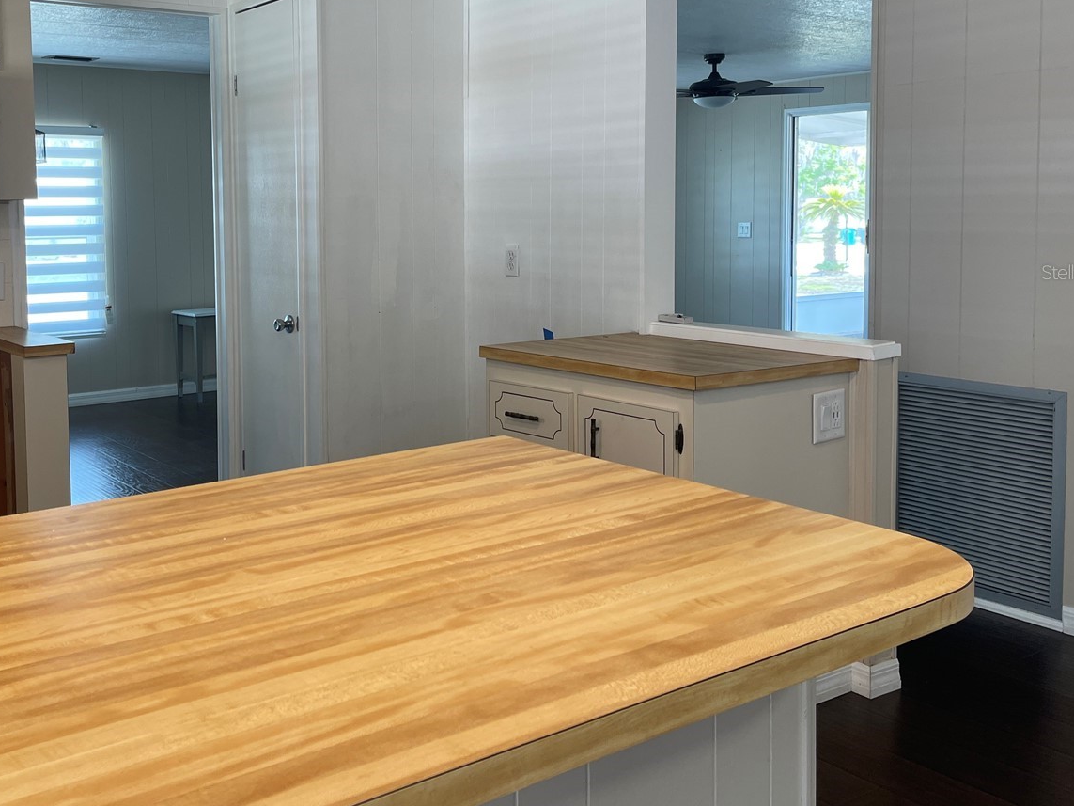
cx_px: 379
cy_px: 272
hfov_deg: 51.9
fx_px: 1086
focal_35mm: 35
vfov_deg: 40.2
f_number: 1.6
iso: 80
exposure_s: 1/60
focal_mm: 5.1
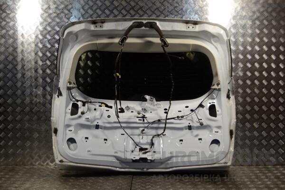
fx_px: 356
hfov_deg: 43.6
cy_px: 95
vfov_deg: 29.9
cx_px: 142
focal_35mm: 45
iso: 100
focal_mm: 30
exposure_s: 1/80
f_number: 4.5
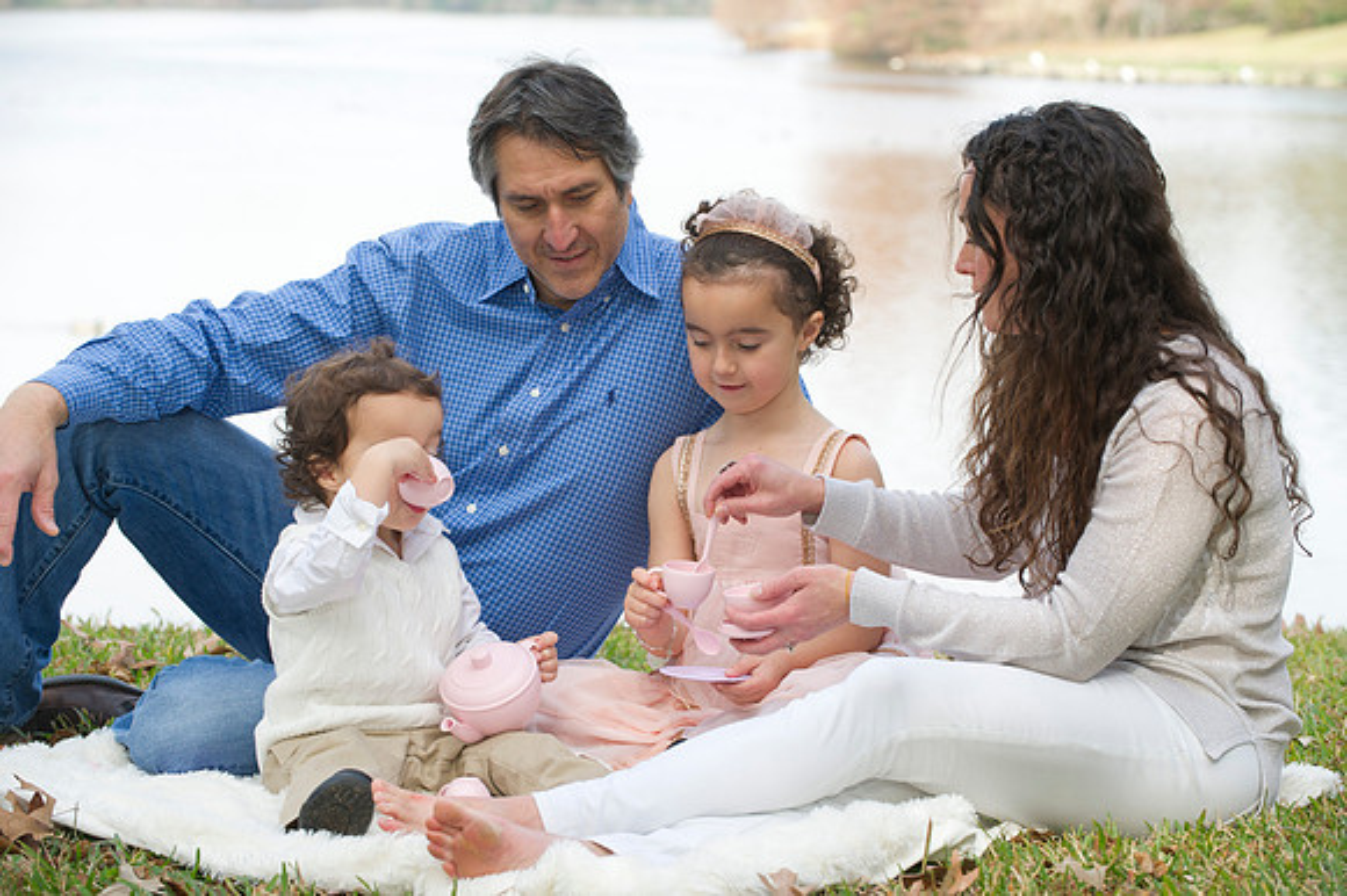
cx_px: 674
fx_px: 4113
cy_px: 448
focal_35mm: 110
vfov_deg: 12.4
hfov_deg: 18.6
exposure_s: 1/160
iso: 200
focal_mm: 110
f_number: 5.6
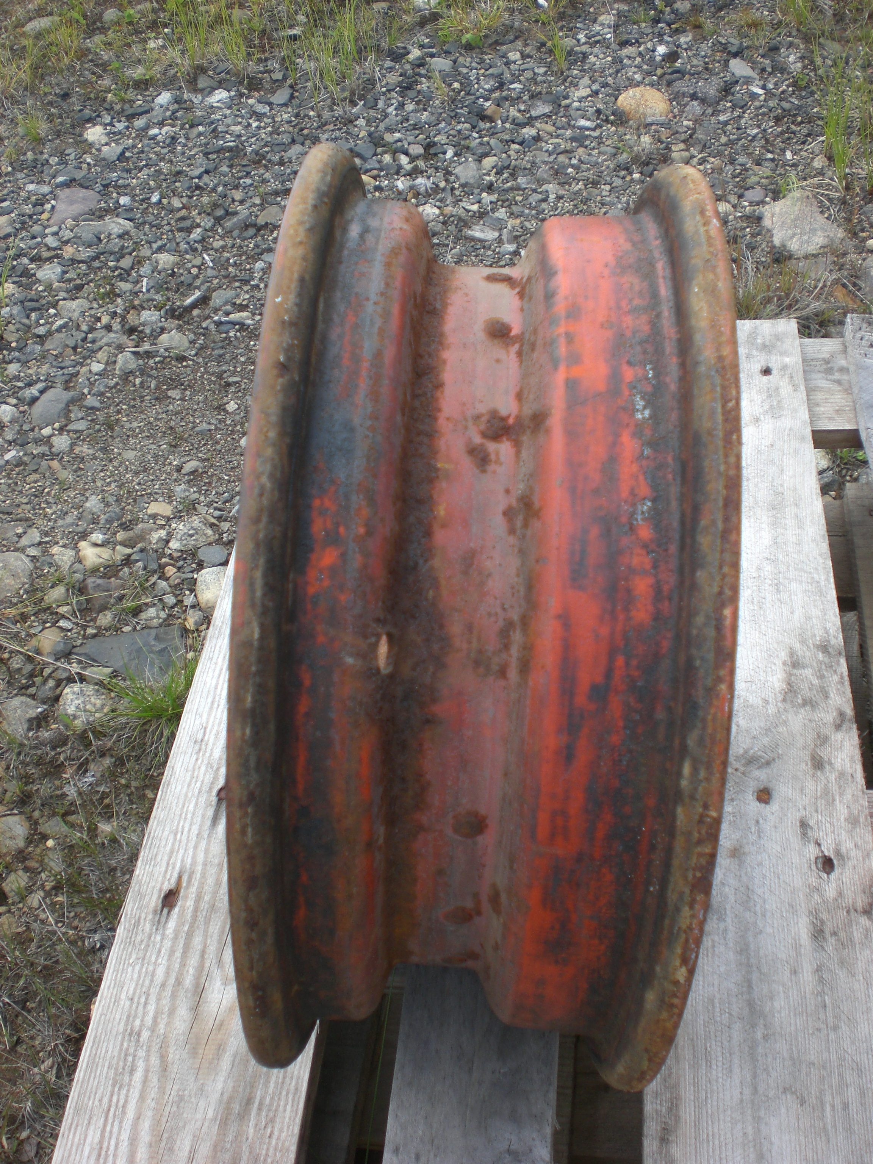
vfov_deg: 49.0
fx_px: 1278
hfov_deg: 37.7
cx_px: 436
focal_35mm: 38
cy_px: 582
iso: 50
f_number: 3.1
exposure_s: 1/320
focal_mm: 6.3
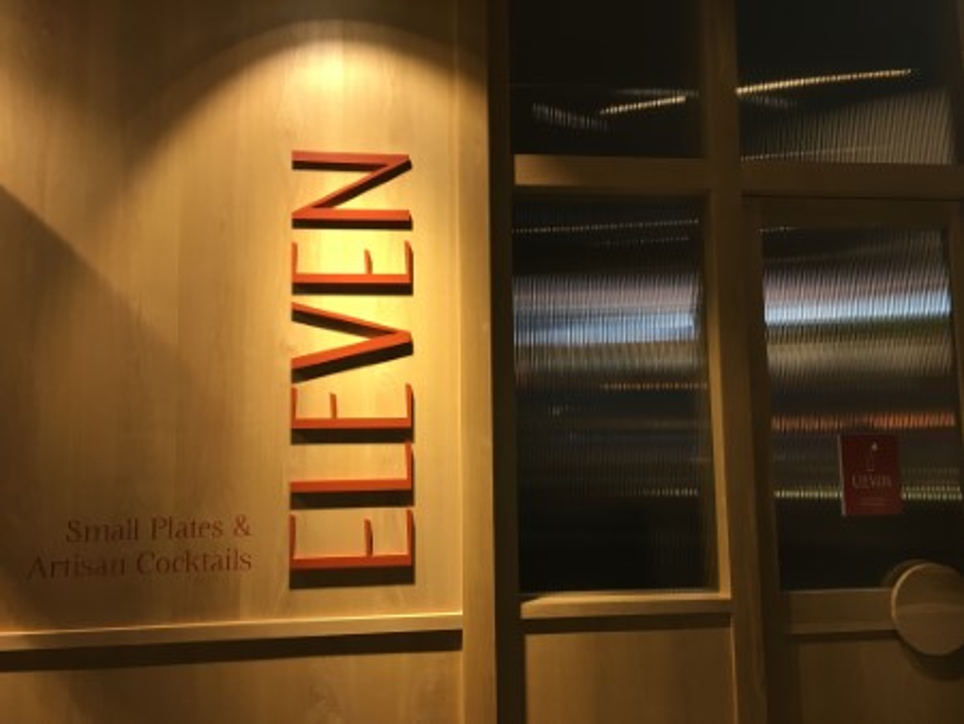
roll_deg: -0.2
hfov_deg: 61.6
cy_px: 362
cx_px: 482
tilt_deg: +4.9
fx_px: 808
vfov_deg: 48.3
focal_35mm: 29
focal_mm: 4.15
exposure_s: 1/30
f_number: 2.2
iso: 50
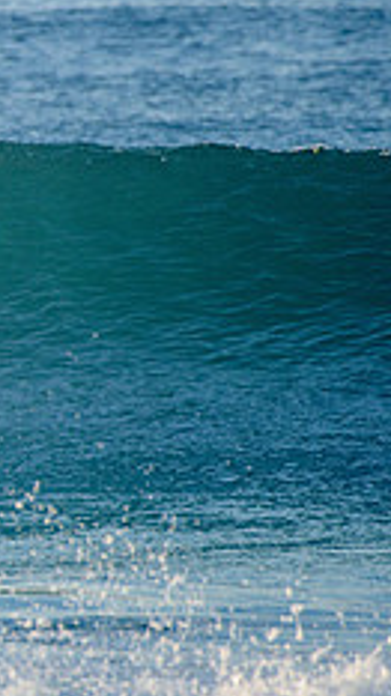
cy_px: 345
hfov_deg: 0.9
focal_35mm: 1306
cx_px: -436
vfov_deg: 1.7
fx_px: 24080
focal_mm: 500
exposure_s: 1/1600
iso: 360
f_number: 5.6
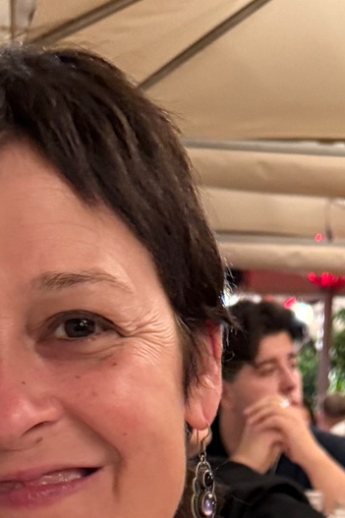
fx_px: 1309
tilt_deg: -19.1
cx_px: 201
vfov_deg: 18.1
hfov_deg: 15.0
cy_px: 912
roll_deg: -1.8
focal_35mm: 91
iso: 640
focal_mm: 6.76
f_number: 1.78
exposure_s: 1/33
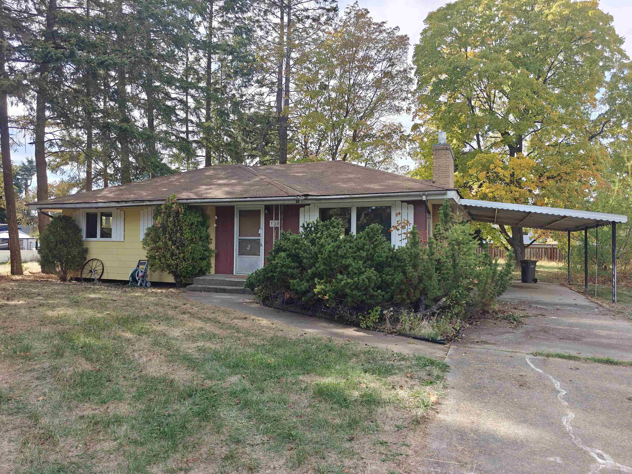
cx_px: 316
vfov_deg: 58.9
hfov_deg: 73.9
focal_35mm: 23
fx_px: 420
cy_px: 237
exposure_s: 1/309
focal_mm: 6.06
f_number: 1.6
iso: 50
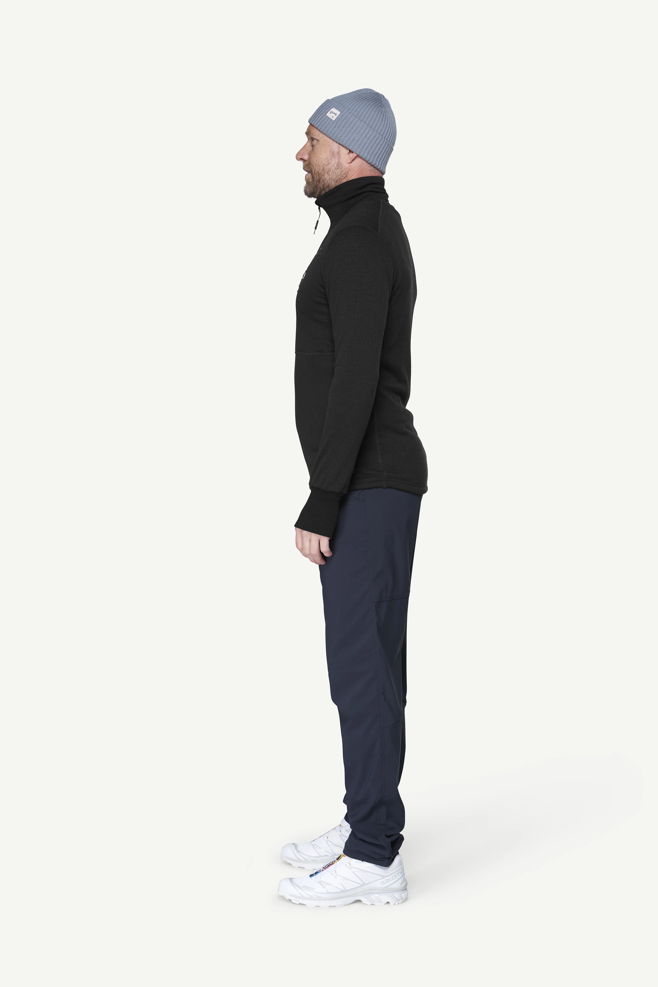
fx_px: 1919
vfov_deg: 28.8
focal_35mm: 70
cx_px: 329
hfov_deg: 19.5
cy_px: 494
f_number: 5.6
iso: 100
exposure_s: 1/50
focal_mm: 70
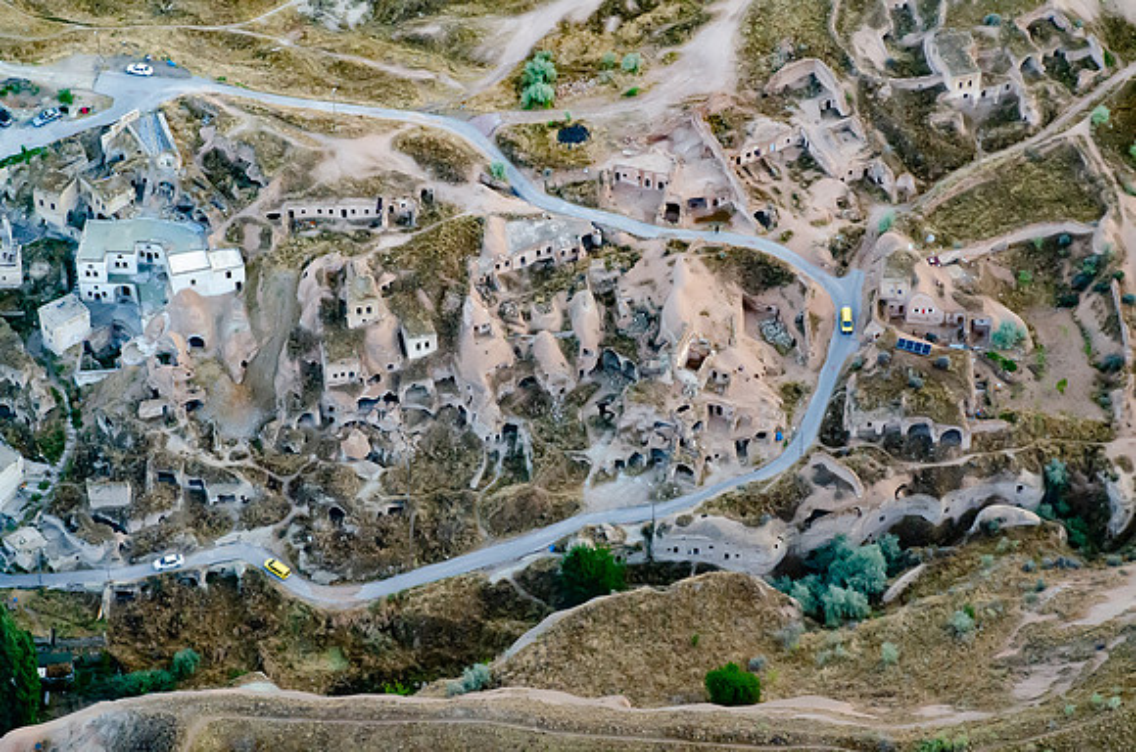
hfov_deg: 18.2
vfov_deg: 12.1
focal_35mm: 112
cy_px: 376
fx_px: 3542
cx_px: 568
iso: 2500
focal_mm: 75
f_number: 5.6
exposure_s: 1/500
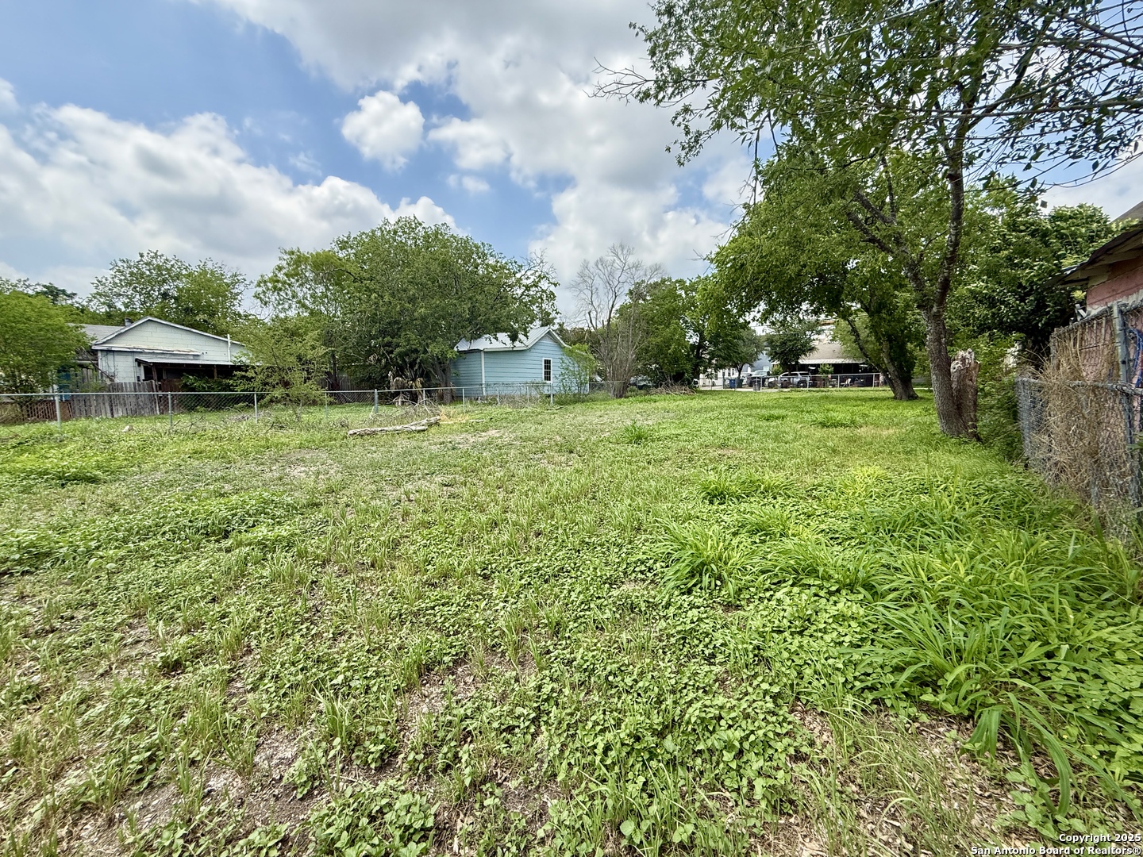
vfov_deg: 85.7
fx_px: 462
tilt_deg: -5.2
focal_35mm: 14
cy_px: 428
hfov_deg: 102.1
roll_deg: +0.4
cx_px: 572
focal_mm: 2.22
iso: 64
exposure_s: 1/1145
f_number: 2.2
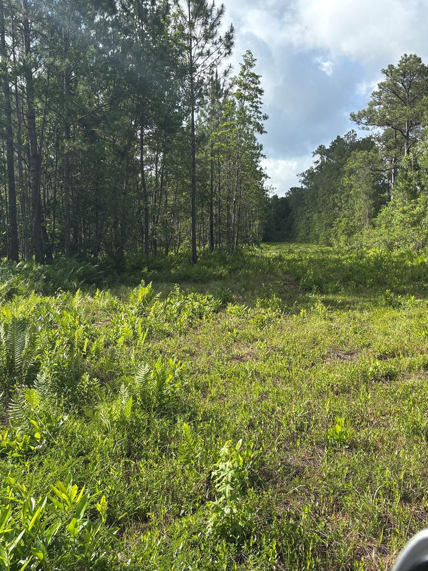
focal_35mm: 35
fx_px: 577
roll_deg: +3.7
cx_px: 231
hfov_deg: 40.6
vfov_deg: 52.6
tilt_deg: -5.1
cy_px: 284
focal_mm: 5.96
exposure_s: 1/1543
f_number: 1.6
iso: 50
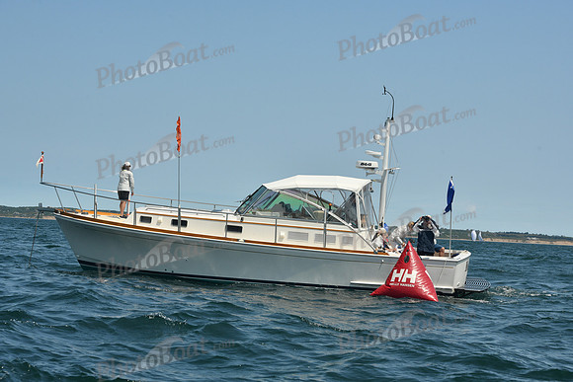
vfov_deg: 19.5
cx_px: 286
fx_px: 1114
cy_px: 191
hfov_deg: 28.8
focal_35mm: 70
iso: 320
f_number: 10
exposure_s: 1/640
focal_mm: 70
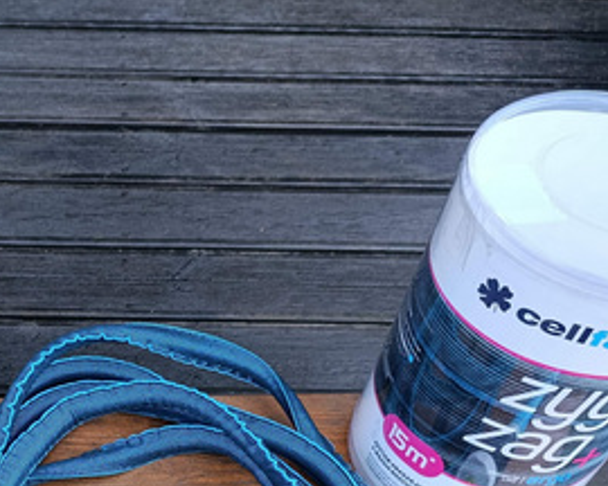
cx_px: 29
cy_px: 506
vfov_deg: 28.1
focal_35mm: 50
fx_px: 900
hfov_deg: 34.6
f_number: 1.65
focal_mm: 6.11
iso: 486
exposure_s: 1/100
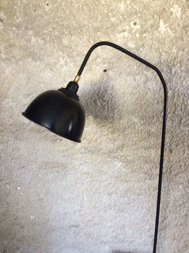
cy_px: 134
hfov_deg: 41.7
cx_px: 100
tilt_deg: -12.4
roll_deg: -2.4
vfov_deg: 54.0
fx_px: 248
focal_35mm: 34
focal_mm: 3.3
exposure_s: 1/17
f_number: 2.4
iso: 320
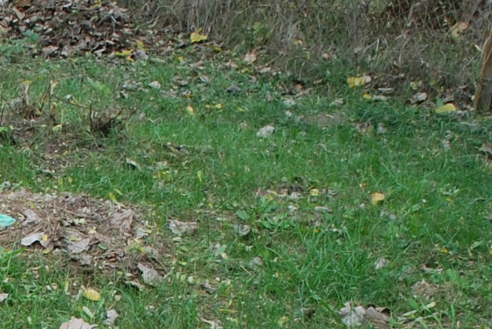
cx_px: -246
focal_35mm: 133
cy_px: 471
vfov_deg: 10.1
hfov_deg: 14.4
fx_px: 1820
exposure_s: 1/125
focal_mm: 18
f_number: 5.6
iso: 160
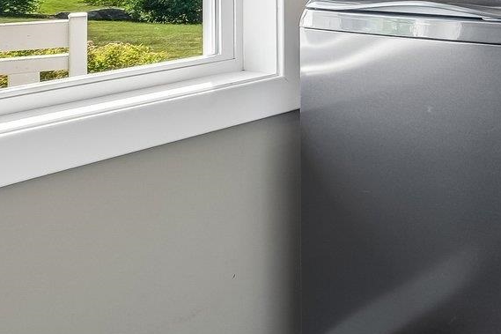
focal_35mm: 54
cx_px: 591
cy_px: -63
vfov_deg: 23.0
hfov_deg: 31.4
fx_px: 751
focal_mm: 10
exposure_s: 1/25
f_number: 5.6
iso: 200
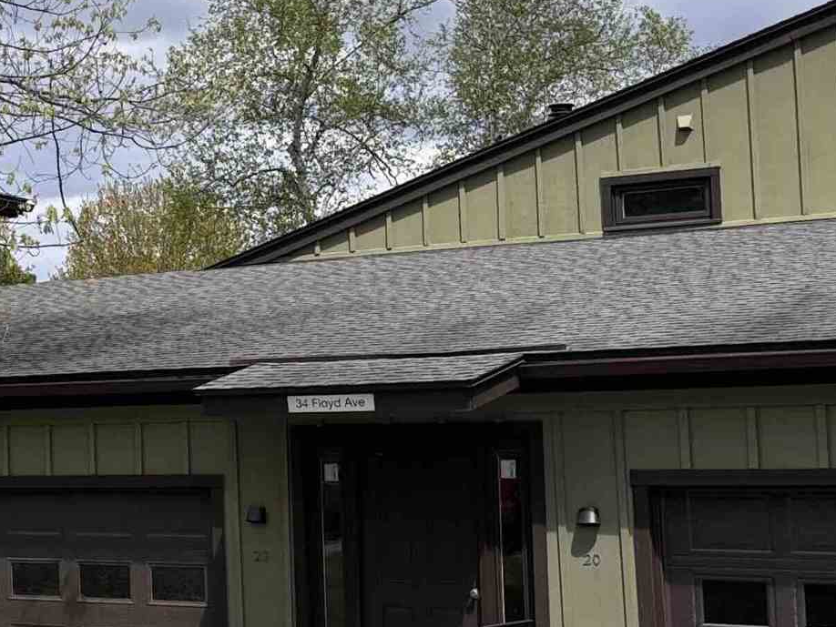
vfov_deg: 17.0
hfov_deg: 20.0
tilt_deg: +5.7
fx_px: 2102
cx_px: -339
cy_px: 279
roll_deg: +0.1
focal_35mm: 87
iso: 50
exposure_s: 1/3106
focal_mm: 5.96
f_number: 1.6
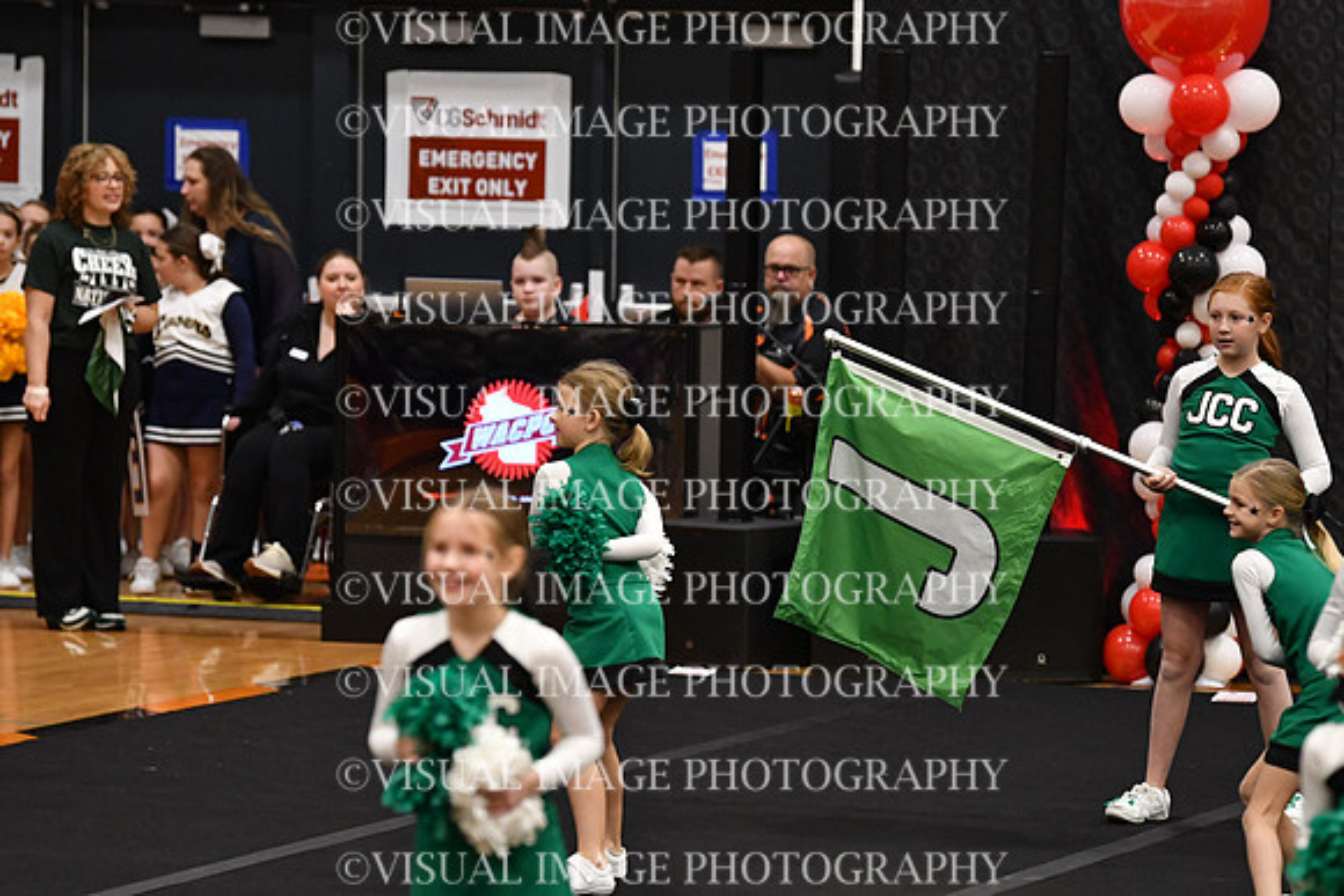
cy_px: 448
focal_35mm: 210
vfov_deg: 6.5
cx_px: 672
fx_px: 7841
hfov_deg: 9.8
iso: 4000
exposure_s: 1/800
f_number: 2.8
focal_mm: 140
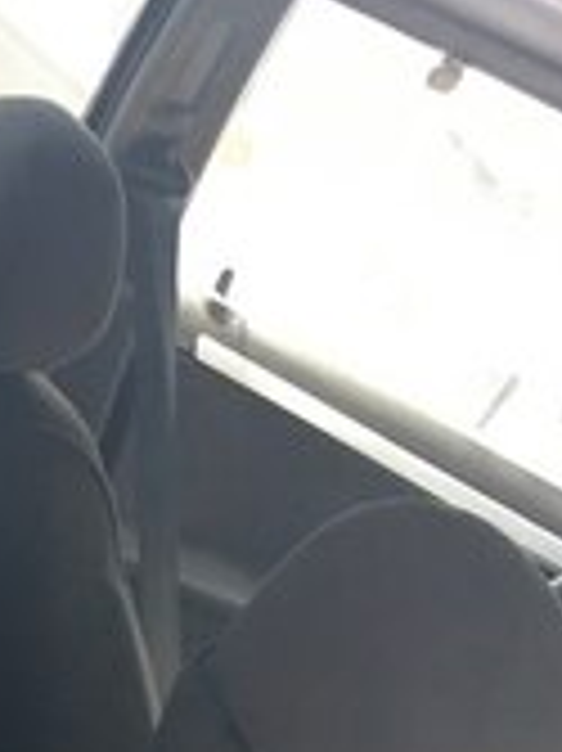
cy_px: 995
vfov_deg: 20.6
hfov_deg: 16.2
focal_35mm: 86
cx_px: -171
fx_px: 1864
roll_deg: -31.8
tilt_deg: -32.0
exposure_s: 1/33
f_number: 2.2
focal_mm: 4.15
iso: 32
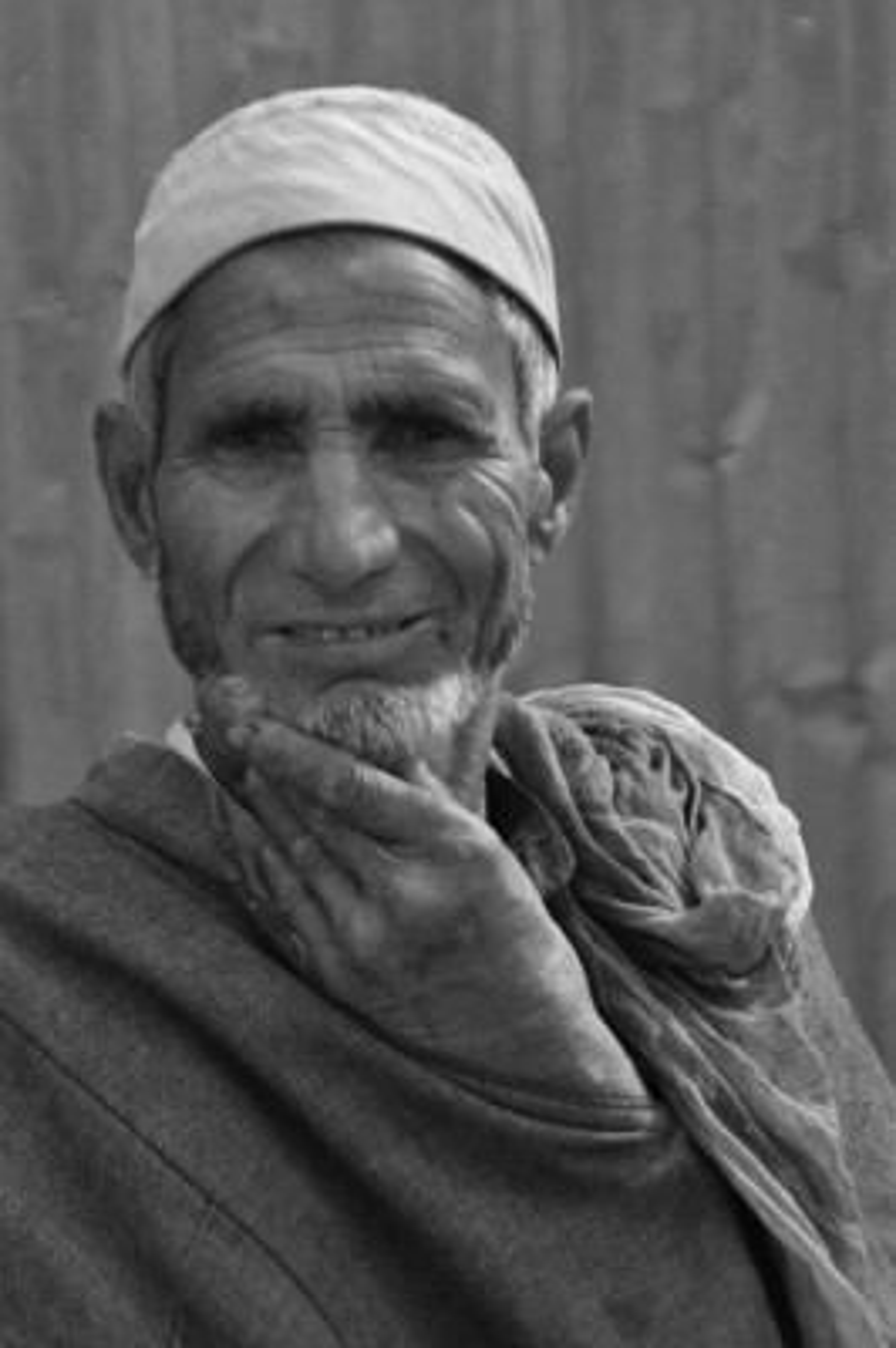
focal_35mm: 180
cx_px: 448
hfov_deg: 7.6
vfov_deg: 11.4
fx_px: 6731
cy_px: 674
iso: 400
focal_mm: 120
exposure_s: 1/250
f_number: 5.6
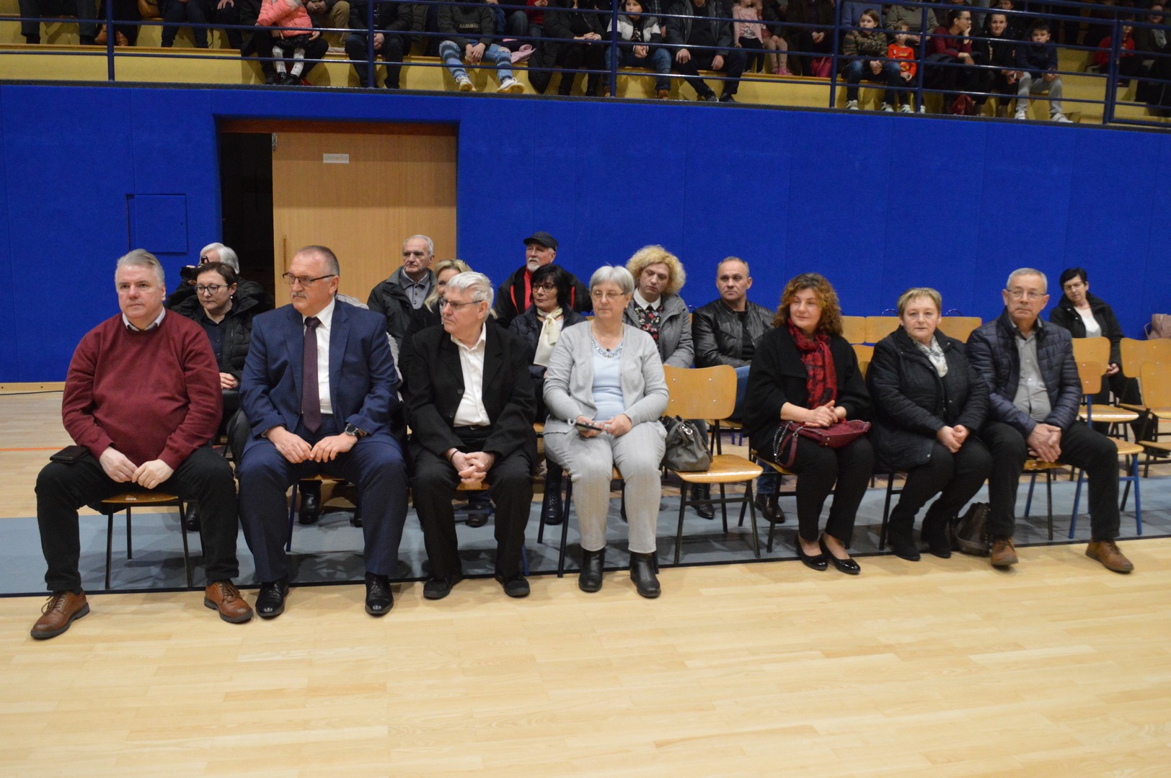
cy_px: 389
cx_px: 586
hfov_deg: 59.5
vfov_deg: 41.6
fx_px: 1024
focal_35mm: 32
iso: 3200
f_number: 6.3
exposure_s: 1/160
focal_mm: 21
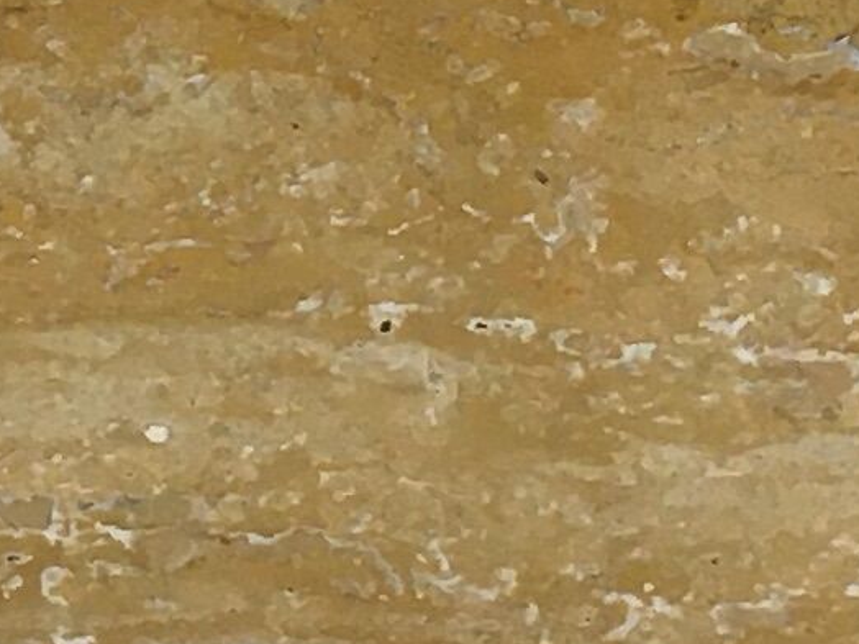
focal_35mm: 223
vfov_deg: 6.5
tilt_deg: -24.3
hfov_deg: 8.7
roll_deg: +0.0
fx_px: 5534
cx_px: -326
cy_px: -506
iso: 32
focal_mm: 4.15
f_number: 2.2
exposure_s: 1/33
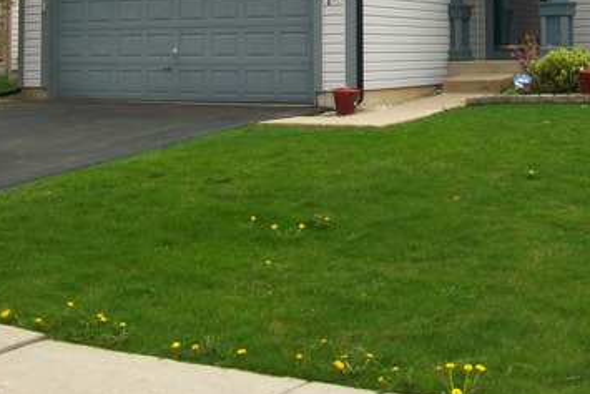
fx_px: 984
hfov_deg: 32.6
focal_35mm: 60
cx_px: 460
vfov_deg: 22.0
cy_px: 17
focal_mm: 5.7
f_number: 5.5
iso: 64
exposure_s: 1/250
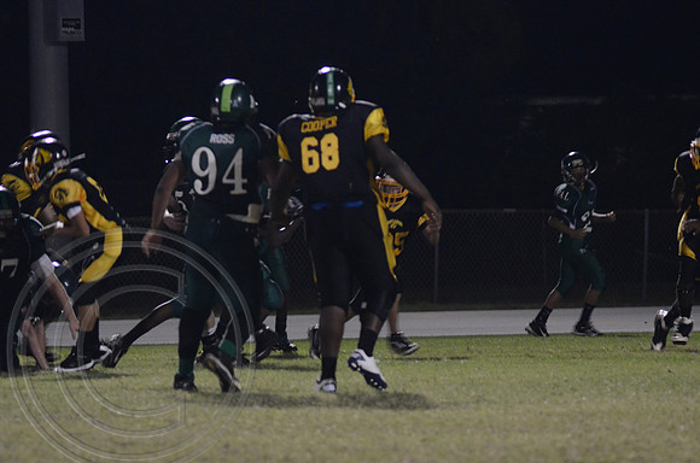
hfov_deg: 5.7
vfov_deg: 3.8
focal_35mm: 360
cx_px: 350
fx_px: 6985
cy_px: 232
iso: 3200
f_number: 5.6
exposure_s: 1/125
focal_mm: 240
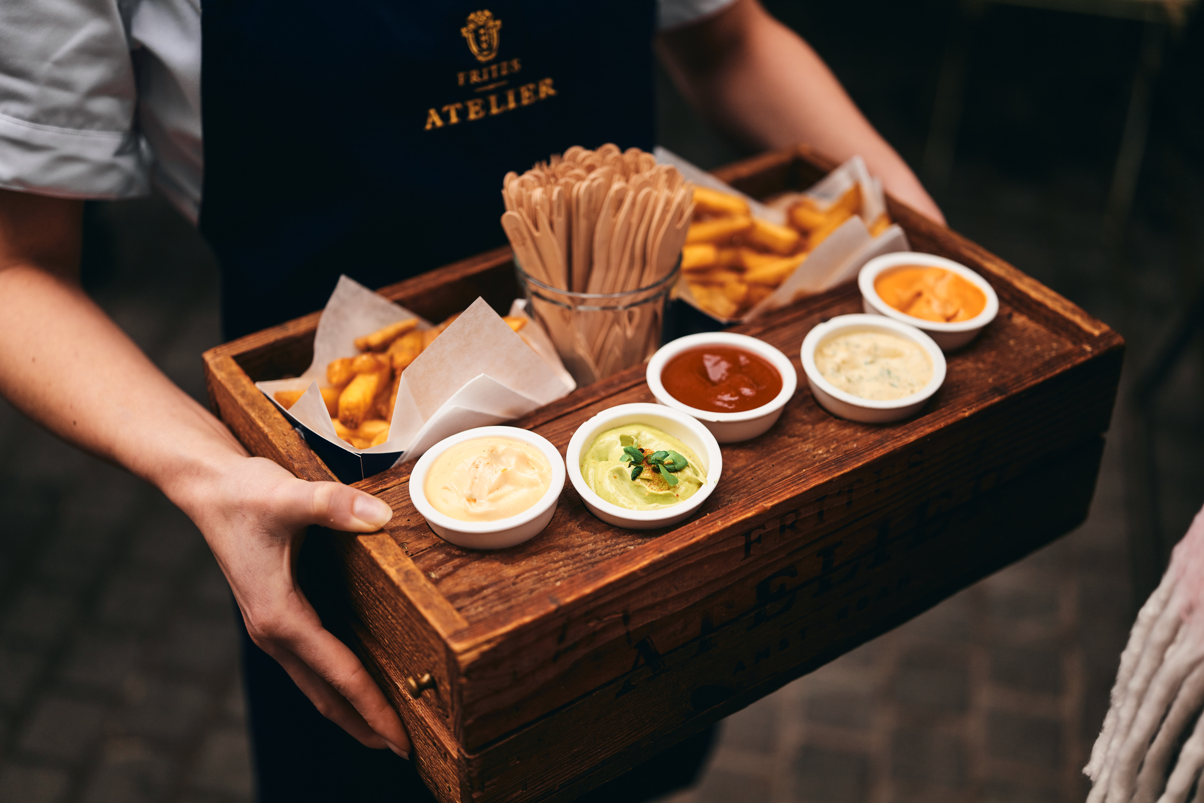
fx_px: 1673
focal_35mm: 50
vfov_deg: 27.0
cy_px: 402
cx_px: 602
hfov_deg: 39.6
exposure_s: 1/3200
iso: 200
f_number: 2
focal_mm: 50
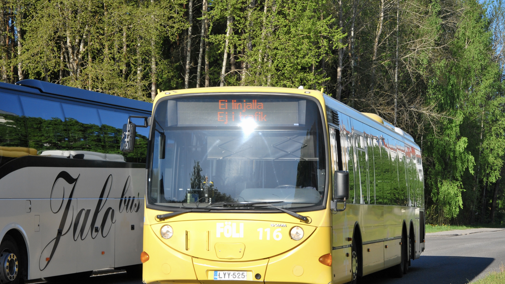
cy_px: 167
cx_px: 253
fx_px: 1312
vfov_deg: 12.4
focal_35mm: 98
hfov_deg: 21.8
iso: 200
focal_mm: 62
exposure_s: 1/640
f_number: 8
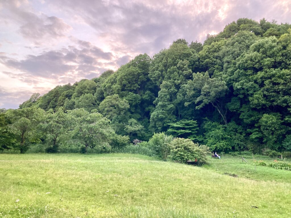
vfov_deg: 49.7
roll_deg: -0.6
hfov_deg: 63.4
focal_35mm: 28
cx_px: 146
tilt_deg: +11.6
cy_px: 109
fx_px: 235
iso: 80
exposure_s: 1/65
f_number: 1.8
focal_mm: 3.99
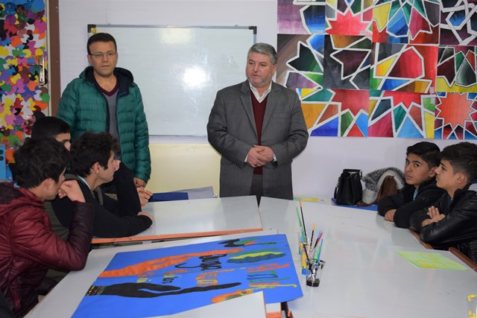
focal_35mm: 60
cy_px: 159
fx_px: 795
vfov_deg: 22.6
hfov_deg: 33.4
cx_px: 238
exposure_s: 1/100
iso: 800
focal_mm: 40
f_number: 4.8
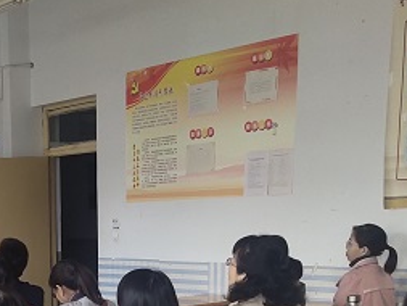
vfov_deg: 17.0
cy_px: 448
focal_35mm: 79
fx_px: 929
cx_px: -60
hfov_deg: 23.0
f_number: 1.8
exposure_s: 1/157
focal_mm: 4.71
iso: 50
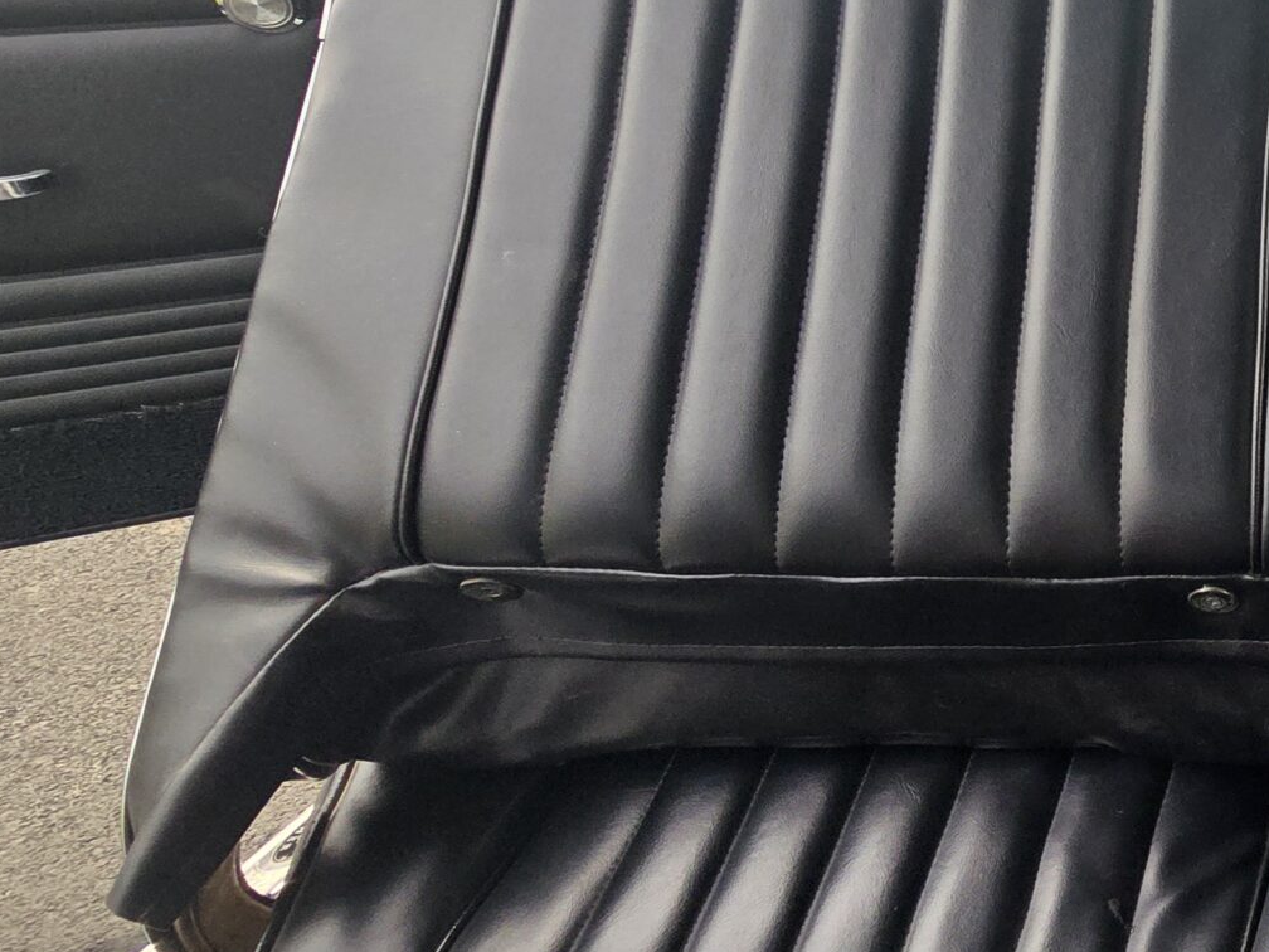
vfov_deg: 42.5
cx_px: 1585
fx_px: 1210
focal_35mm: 33
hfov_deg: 38.0
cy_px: 340
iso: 50
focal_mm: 2.2
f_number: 2.2
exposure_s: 1/947
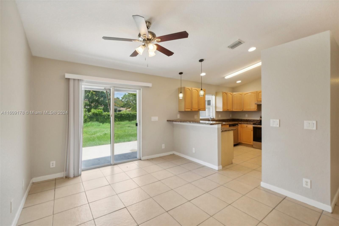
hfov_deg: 100.4
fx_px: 141
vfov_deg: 77.3
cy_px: 113
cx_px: 170
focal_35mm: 15
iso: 1250
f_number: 8
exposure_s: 1/160
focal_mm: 10
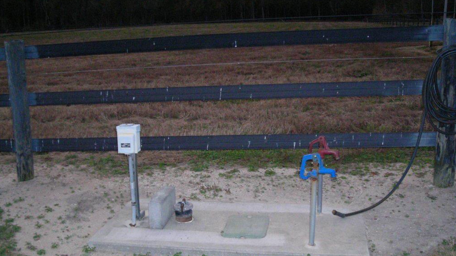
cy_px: 167
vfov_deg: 28.2
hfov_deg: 48.3
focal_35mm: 42
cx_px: 228
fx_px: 508
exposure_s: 1/60
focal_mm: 6.3
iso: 365
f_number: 3.2
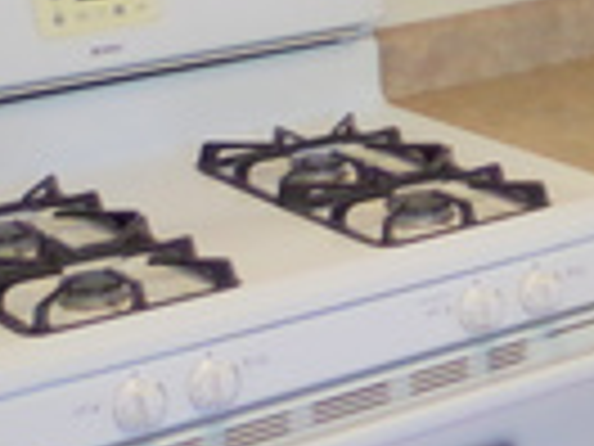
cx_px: 1040
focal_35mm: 126
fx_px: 2162
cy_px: -162
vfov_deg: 11.4
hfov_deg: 14.0
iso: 1600
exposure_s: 1/100
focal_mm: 18
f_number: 3.5
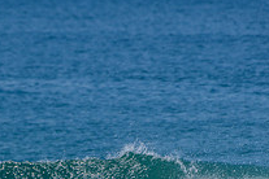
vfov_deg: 1.0
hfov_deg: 1.5
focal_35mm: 1400
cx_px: -97
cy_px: 224
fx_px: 10460
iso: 125
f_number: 5.6
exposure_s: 1/2000
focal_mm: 500
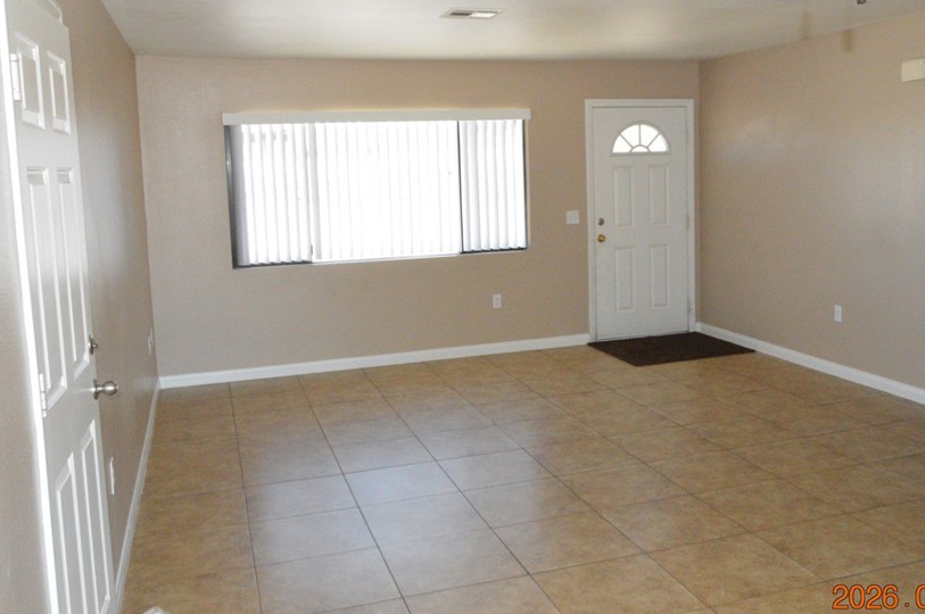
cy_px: 268
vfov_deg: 38.7
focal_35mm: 34
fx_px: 873
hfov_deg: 55.7
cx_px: 526
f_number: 22
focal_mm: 18
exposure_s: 1/60
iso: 4500
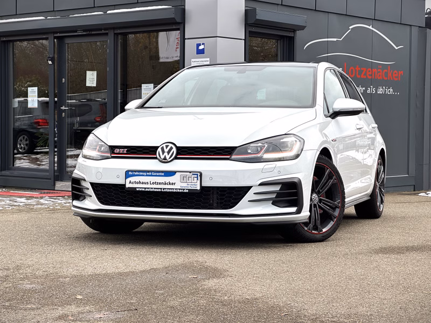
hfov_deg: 25.3
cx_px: 216
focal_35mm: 77
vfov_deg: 19.1
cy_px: 162
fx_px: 959
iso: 32
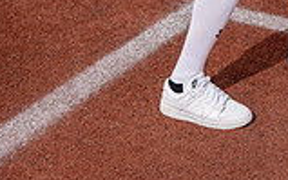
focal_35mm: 101
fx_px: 792
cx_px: 261
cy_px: -205
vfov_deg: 11.4
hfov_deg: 20.2
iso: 125
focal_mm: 35
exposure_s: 1/250
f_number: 8
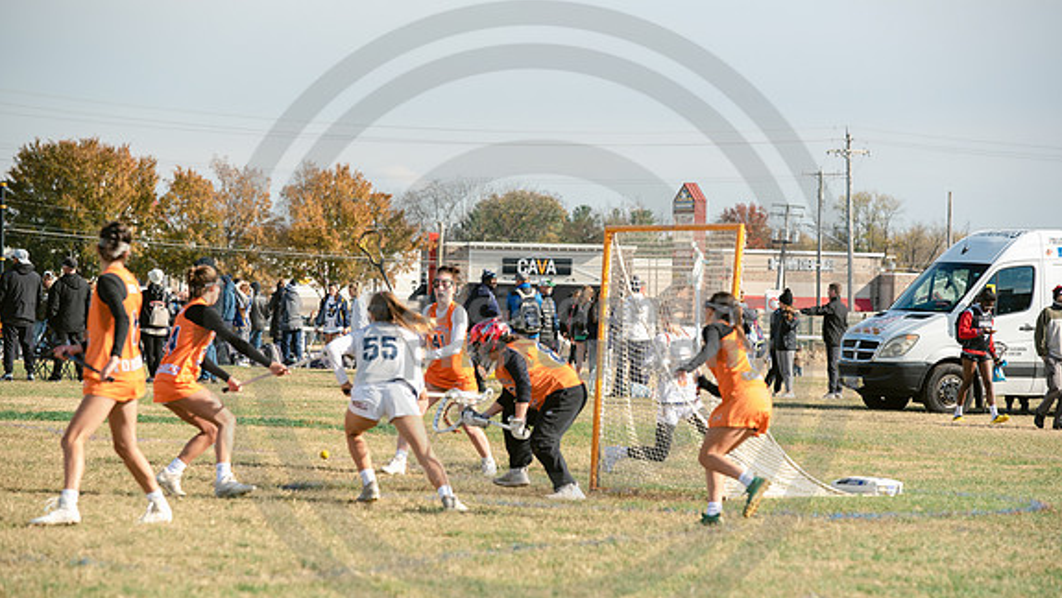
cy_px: 328
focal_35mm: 169
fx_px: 4761
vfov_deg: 7.2
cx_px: 532
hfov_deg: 12.7
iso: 250
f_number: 5
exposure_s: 1/1600
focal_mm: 160
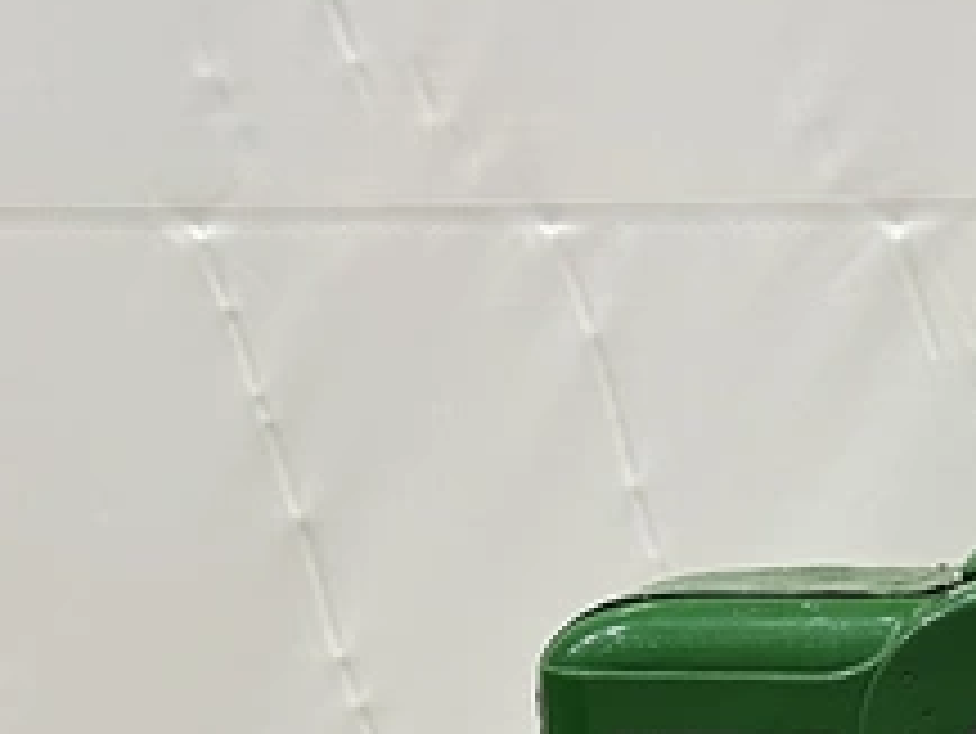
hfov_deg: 20.0
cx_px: 1273
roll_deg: +1.4
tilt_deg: -13.7
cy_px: 984
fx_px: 2539
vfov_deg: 15.5
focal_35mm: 90
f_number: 1.5
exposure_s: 1/60
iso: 200
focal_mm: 5.7
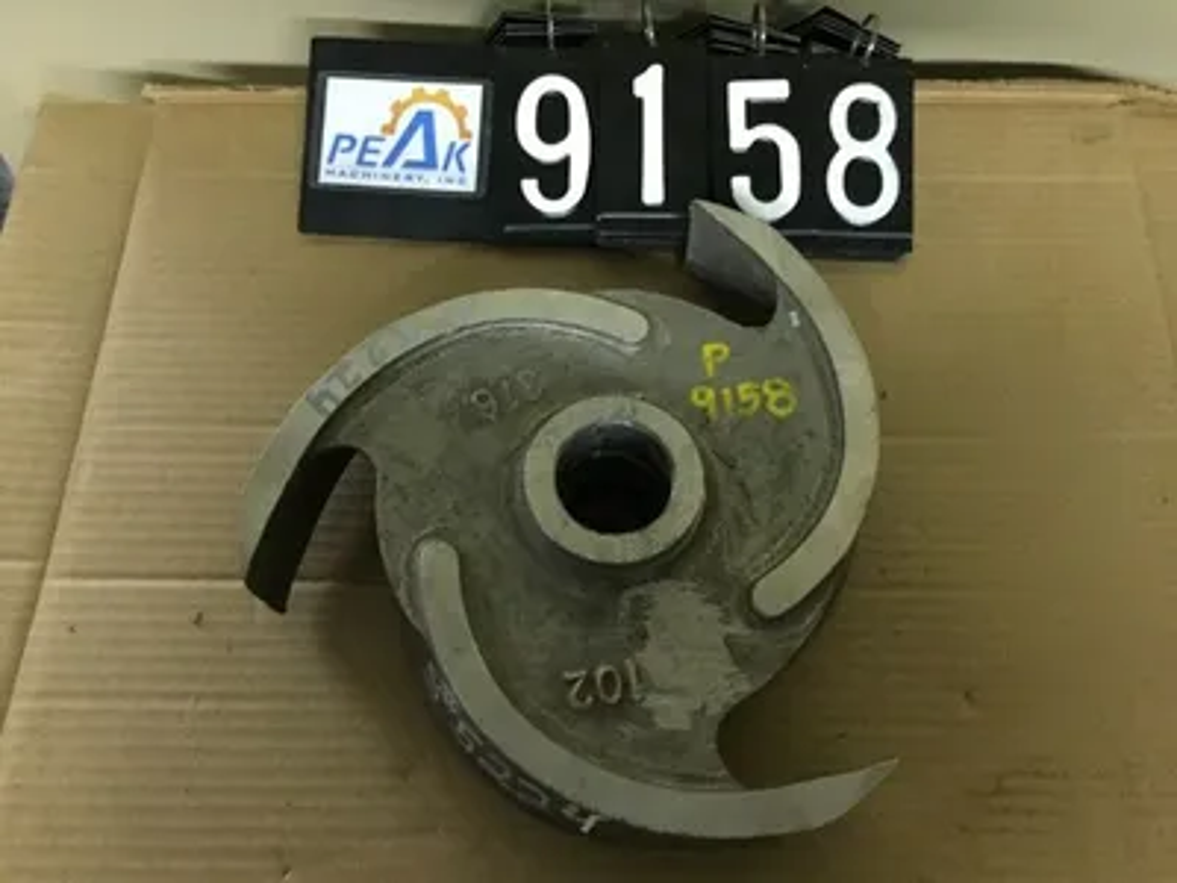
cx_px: 588
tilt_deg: -61.6
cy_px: 442
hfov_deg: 61.7
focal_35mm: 29
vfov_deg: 48.2
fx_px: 986
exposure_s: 1/15
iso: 400
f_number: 2.2
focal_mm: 4.15
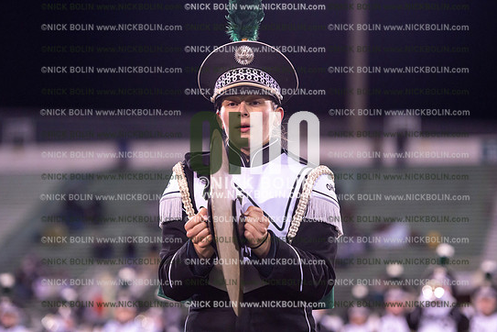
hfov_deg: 14.8
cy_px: 155
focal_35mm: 139
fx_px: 1919
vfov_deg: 9.9
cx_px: 254
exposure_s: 1/1250
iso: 2500
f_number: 2.8
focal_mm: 130
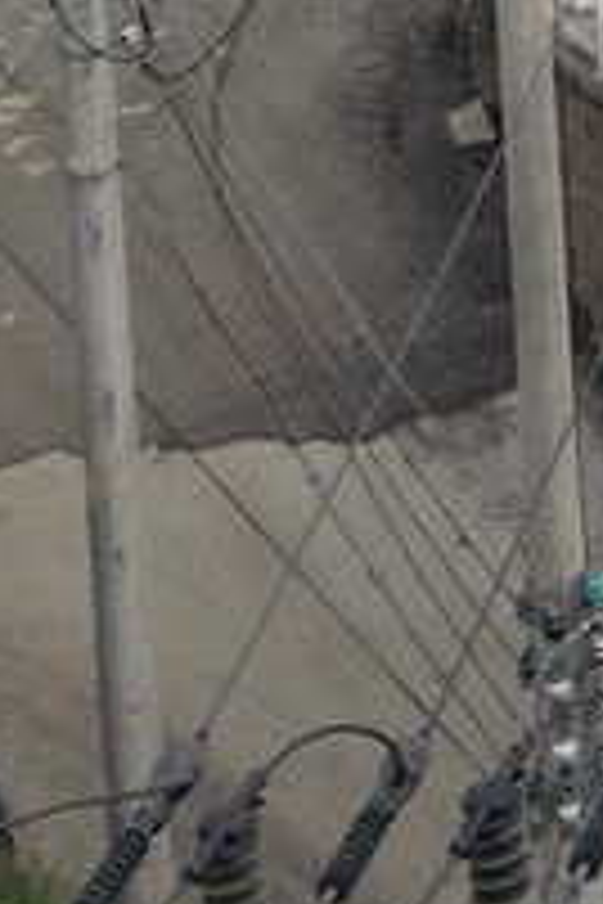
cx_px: 1670
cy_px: -1003
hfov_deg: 8.1
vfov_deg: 12.0
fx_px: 3743
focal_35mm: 149
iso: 130
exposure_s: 1/125
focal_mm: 6.72
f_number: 1.7
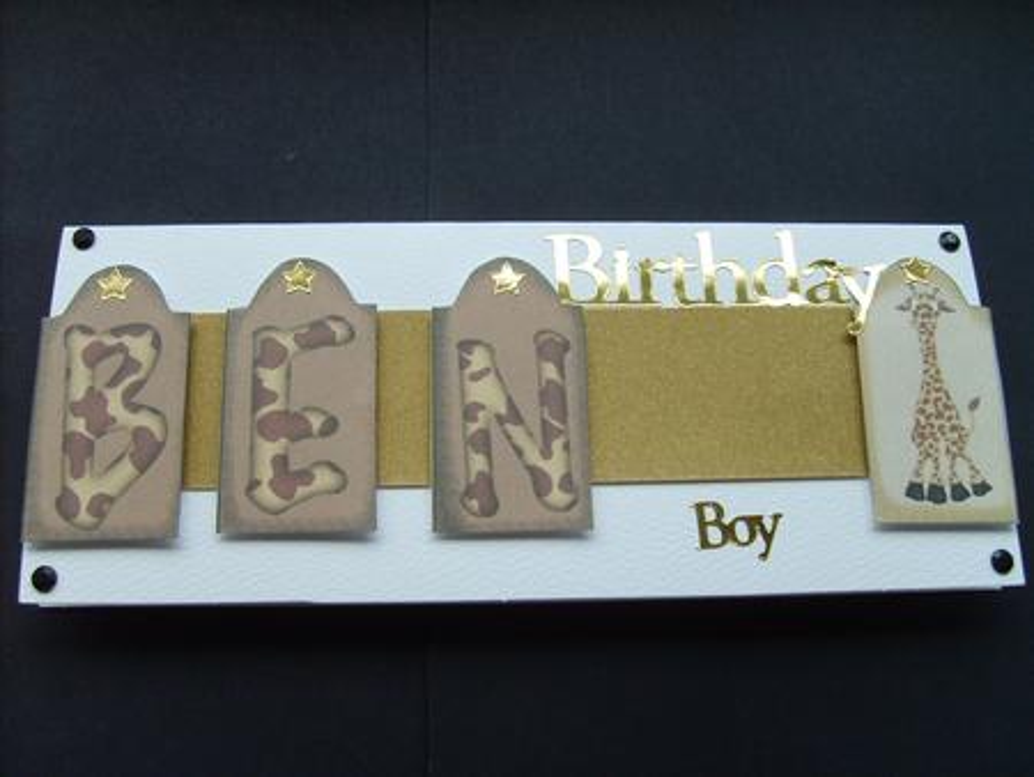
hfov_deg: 52.6
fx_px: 1046
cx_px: 517
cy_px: 388
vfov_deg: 40.7
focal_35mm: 35
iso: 56
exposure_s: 1/30
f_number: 2.8
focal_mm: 5.8
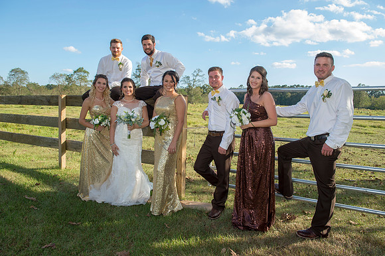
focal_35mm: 27
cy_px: 128
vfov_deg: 47.9
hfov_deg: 67.4
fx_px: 289
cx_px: 192
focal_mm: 27
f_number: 6.3
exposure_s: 1/250
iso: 200
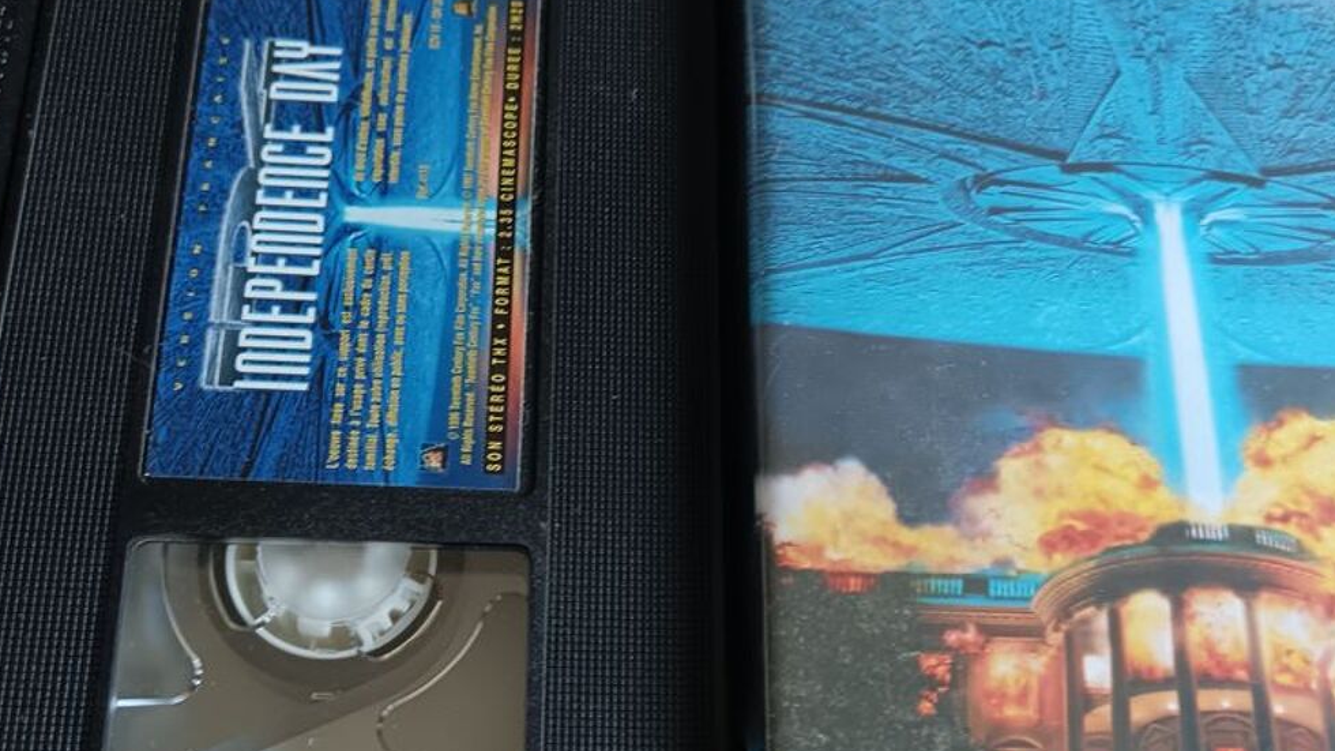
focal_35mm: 40
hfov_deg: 50.5
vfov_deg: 29.6
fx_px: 1416
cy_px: 435
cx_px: 661
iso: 691
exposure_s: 1/30
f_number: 1.9
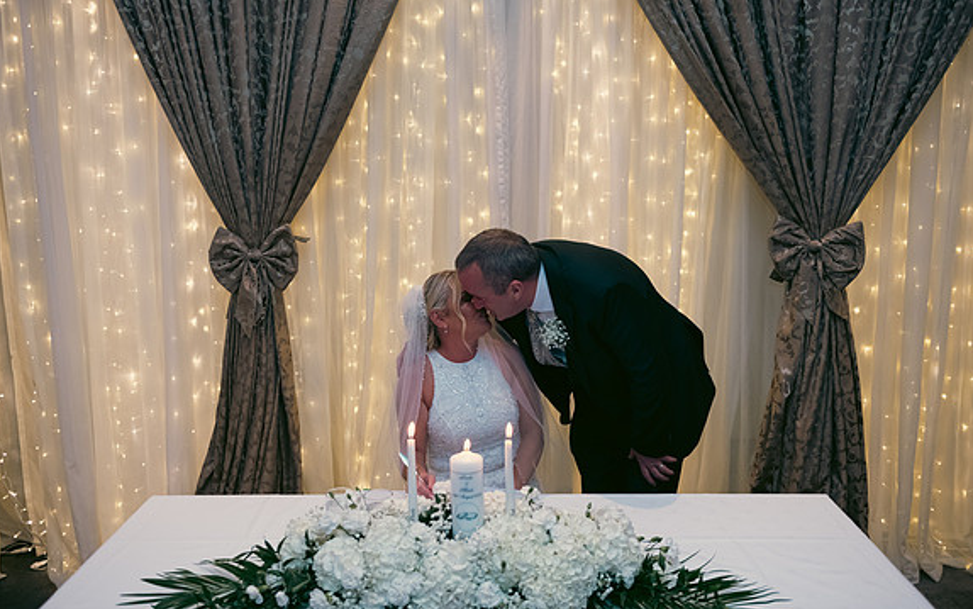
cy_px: 315
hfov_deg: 55.3
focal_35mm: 35
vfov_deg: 36.3
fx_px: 928
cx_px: 485
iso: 800
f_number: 3.5
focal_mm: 34
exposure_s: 1/160
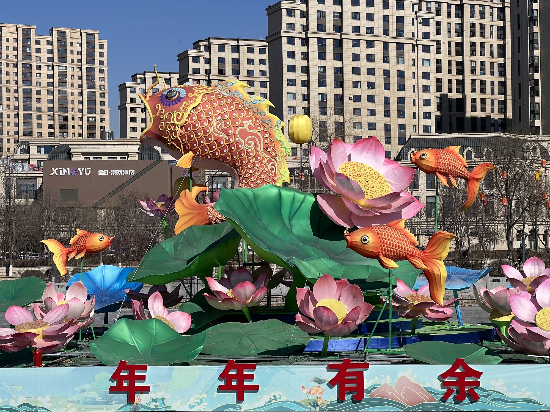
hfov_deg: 25.3
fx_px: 1223
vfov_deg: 19.1
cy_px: 206
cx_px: 275
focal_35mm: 77
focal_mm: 9
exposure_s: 1/1647
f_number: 2.8
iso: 32
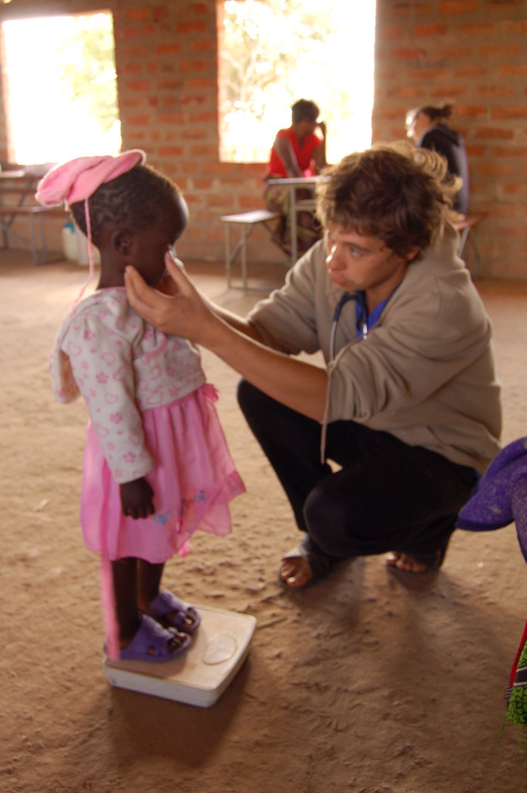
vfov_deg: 55.1
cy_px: 396
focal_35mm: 34
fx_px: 759
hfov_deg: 38.3
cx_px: 264
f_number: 4.5
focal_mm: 23
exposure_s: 1/25
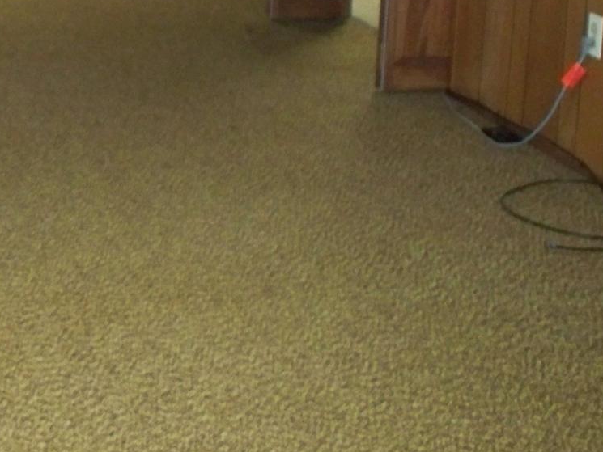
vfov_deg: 14.3
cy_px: -141
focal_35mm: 99
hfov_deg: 18.5
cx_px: -176
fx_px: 1725
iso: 400
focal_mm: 7.54
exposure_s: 1/30
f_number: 2.8
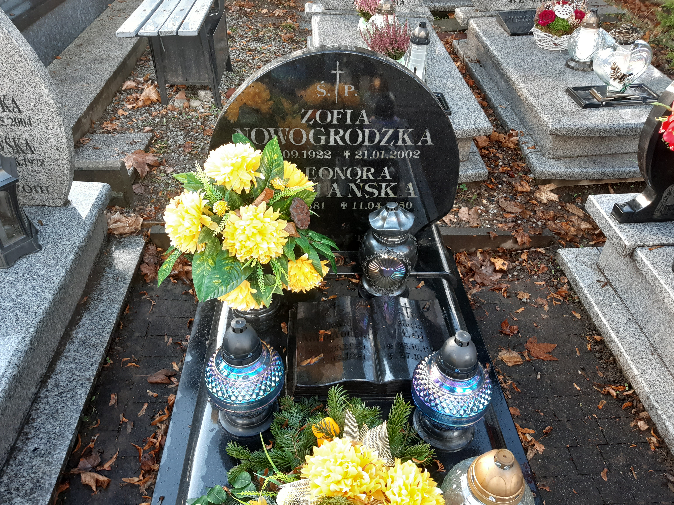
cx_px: 337
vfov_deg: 53.1
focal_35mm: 26
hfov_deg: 67.3
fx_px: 506
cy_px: 252
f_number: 1.7
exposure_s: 1/100
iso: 64
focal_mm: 3.92
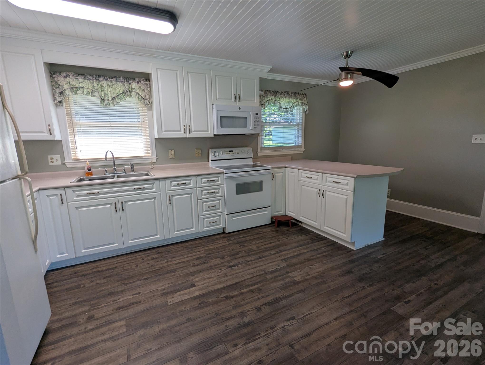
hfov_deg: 94.4
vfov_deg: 78.2
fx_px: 224
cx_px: 242
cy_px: 182
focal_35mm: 16
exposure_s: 1/120
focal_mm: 2.35
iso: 77
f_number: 2.2
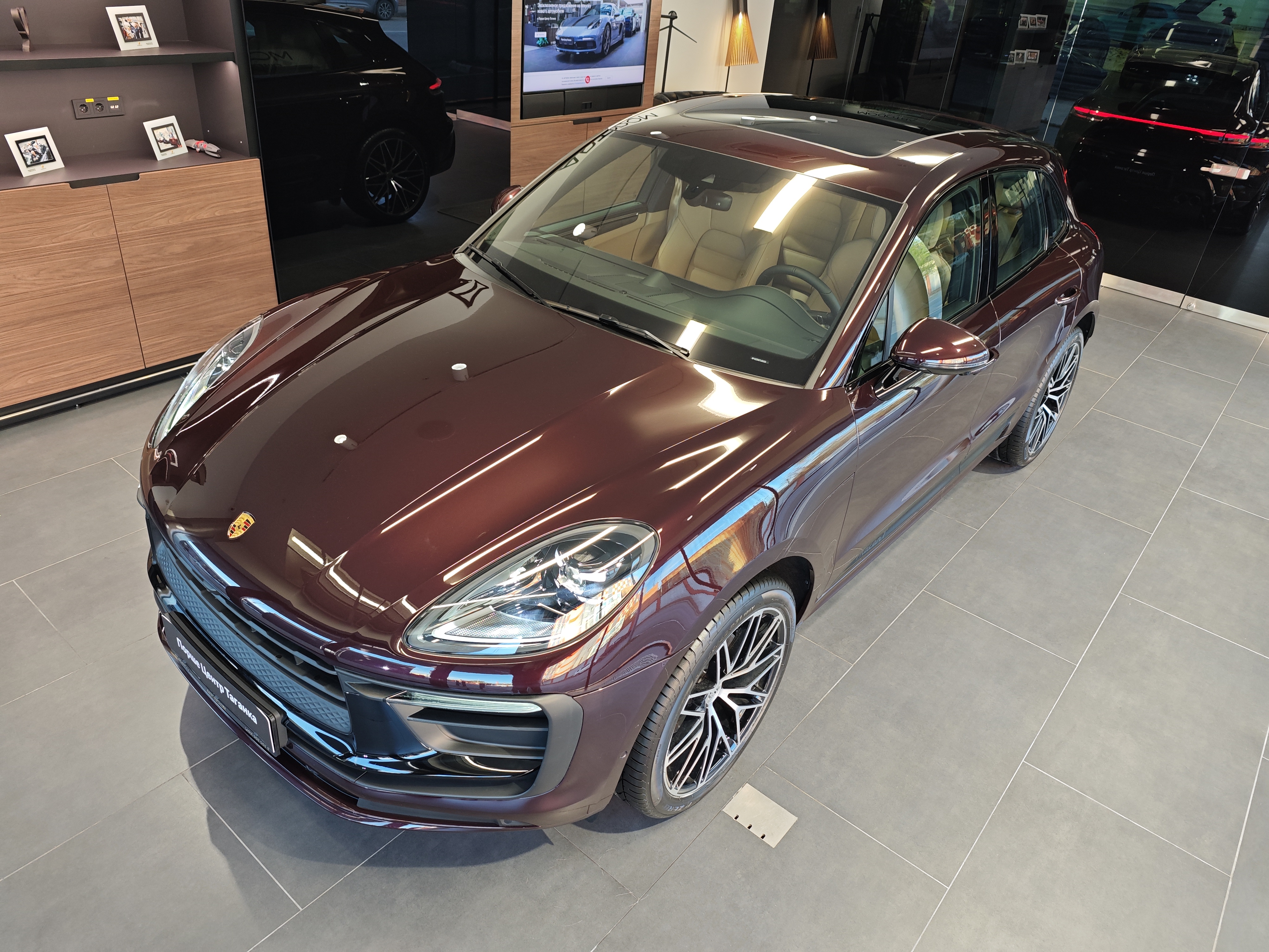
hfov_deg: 73.9
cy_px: 476
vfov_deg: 58.9
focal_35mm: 23
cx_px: 634
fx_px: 843
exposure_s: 1/100
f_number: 1.6
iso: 160
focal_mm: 6.55
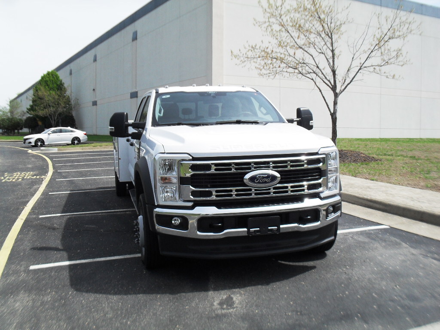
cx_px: 220
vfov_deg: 40.7
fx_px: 445
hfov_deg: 52.6
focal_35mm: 35
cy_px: 165
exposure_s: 1/180
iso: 100
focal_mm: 6.3
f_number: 8.4
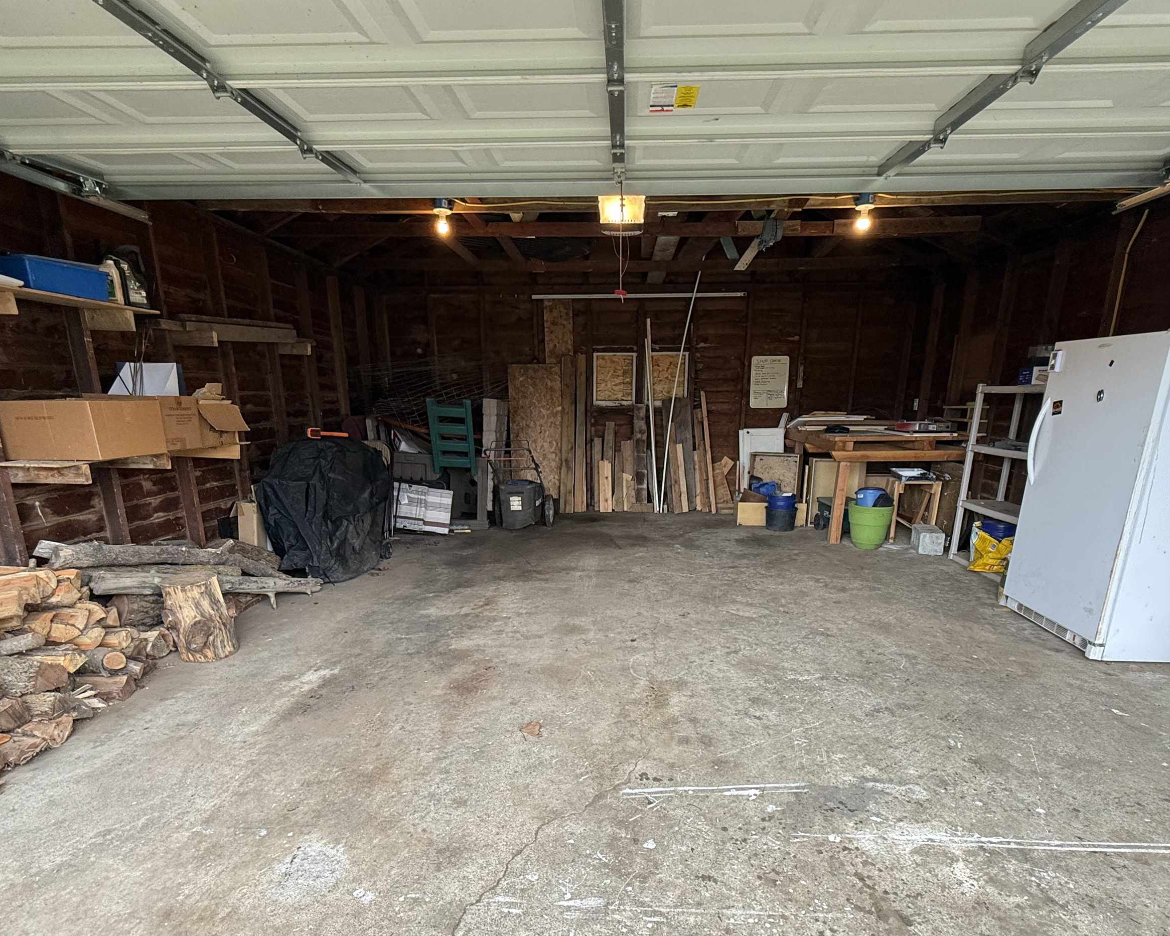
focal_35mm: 18
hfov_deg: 86.3
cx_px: 599
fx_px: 623
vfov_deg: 73.0
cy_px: 560
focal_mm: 2.22
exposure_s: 1/99
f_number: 2.2
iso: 160
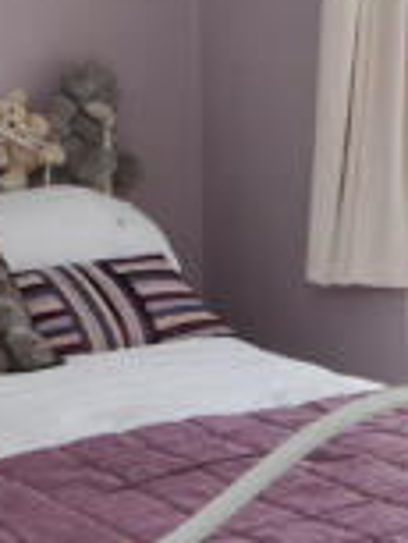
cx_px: -82
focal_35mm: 74
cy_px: 39
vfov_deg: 25.4
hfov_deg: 18.8
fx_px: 1161
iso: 200
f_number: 10
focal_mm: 12
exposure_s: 1/60
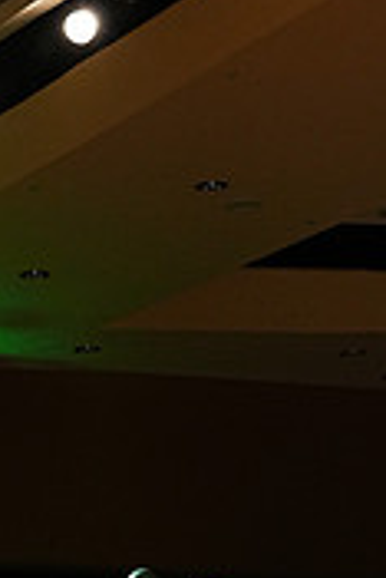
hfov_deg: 9.2
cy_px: 756
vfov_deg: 13.5
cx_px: -130
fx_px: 2343
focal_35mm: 146
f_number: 5.6
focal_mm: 44
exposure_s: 1/200
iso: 2500
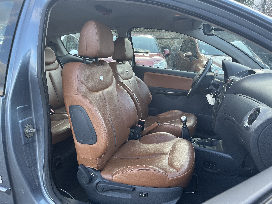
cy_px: 102
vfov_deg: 53.1
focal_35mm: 26
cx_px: 136
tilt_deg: -13.3
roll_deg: -0.3
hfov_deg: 67.3
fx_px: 204
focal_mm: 5.1
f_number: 1.6
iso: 50
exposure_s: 1/122
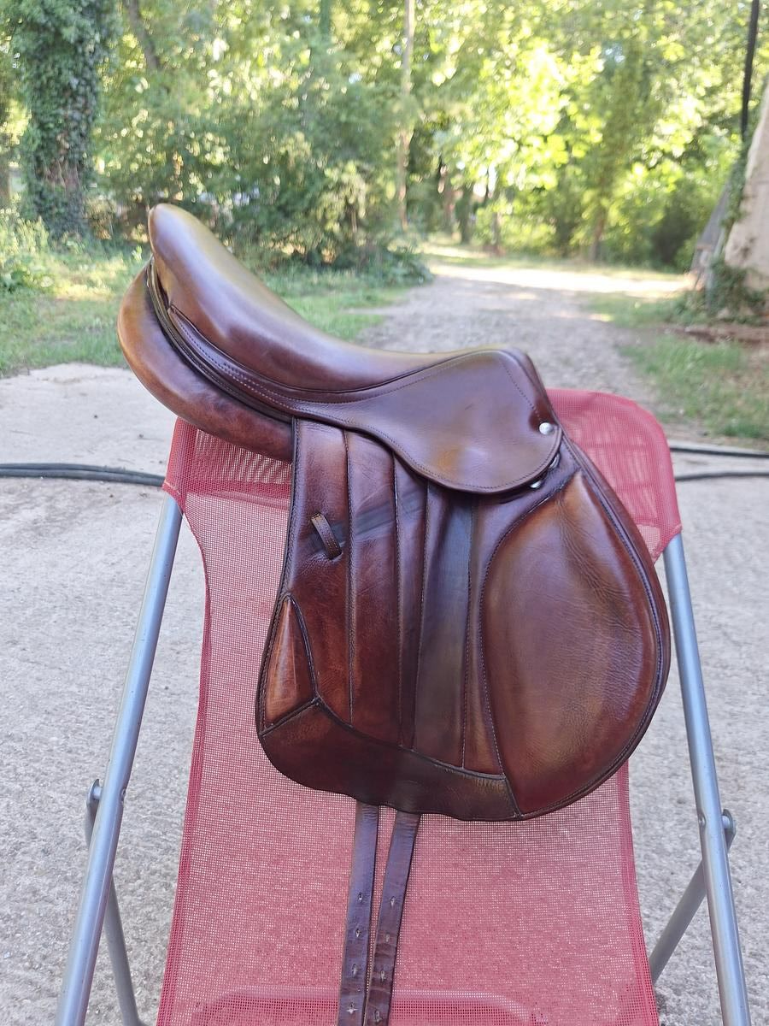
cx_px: 384
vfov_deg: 73.9
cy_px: 513
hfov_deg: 58.9
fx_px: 681
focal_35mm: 23
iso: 50
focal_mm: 5.54
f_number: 1.8
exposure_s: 1/100
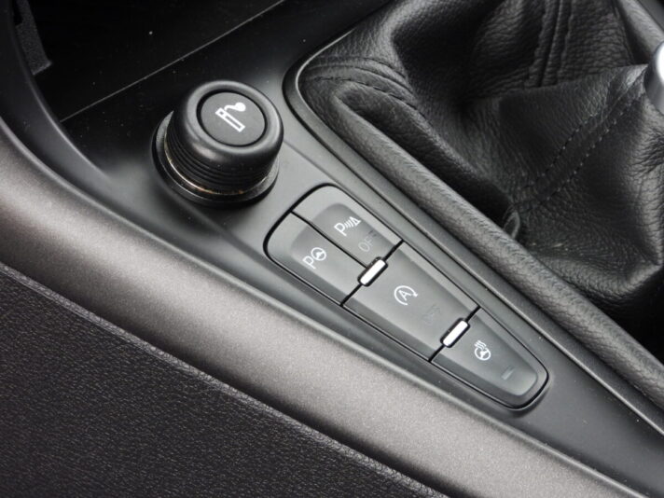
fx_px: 4891
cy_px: 249
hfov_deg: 7.8
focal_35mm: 255
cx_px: 332
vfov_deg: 5.8
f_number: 4.5
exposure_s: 1/100
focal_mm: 45.8
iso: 400
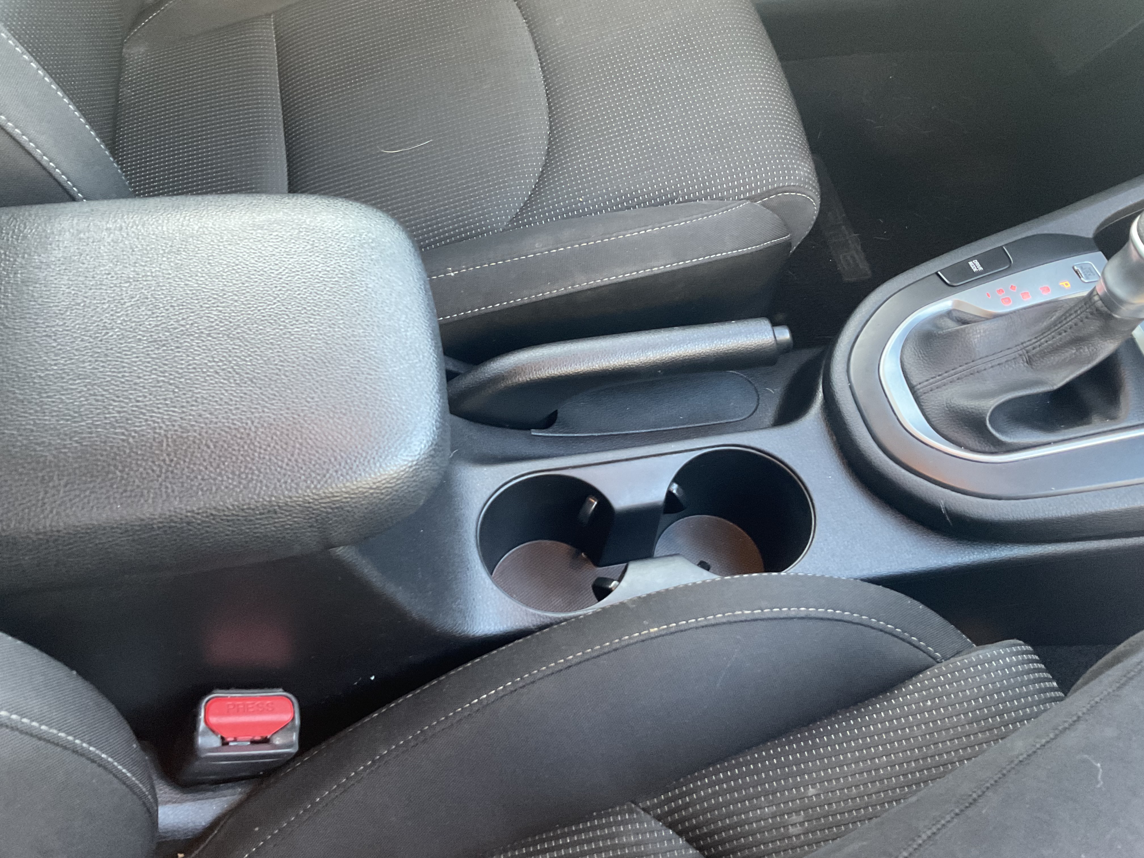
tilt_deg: -55.5
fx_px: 958
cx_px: 572
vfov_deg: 48.2
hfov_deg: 61.7
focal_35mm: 29
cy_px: 429
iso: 320
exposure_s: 1/40
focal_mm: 3
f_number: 1.8
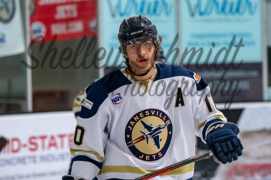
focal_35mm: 318
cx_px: 151
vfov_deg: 4.3
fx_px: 2391
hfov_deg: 6.5
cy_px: 64
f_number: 3.2
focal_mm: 145
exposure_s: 1/800
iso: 2000
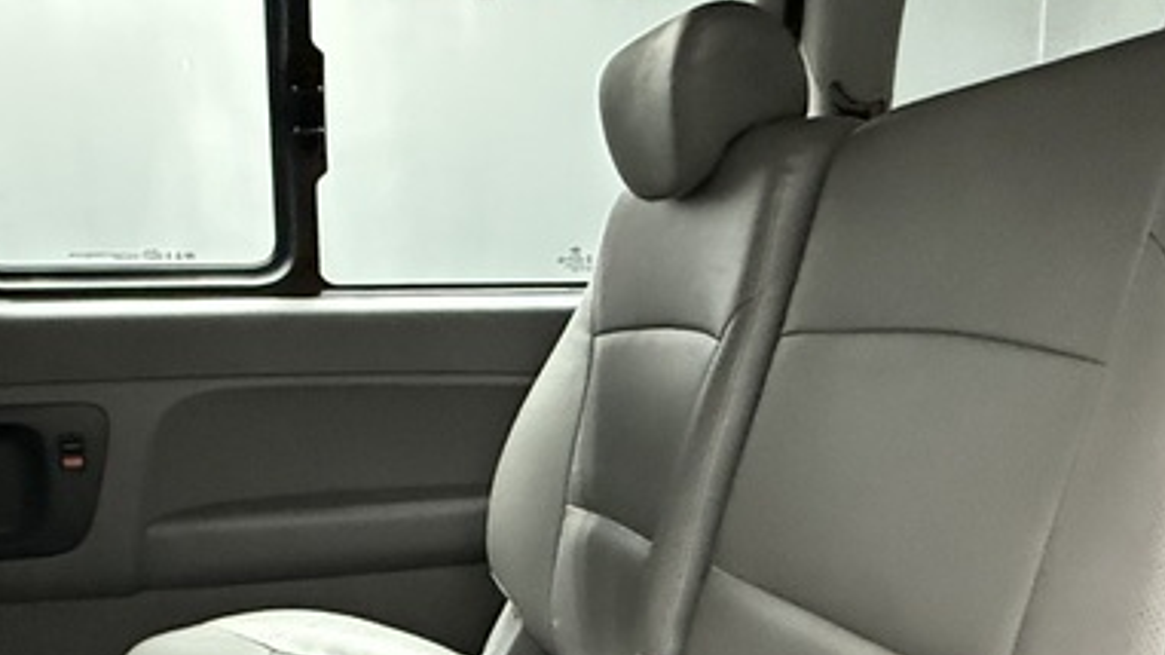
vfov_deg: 28.2
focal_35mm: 41
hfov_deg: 49.4
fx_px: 1266
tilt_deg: -10.8
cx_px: 612
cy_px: 554
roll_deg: +0.1
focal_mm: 2.22
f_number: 2.2
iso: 1250
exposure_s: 1/33
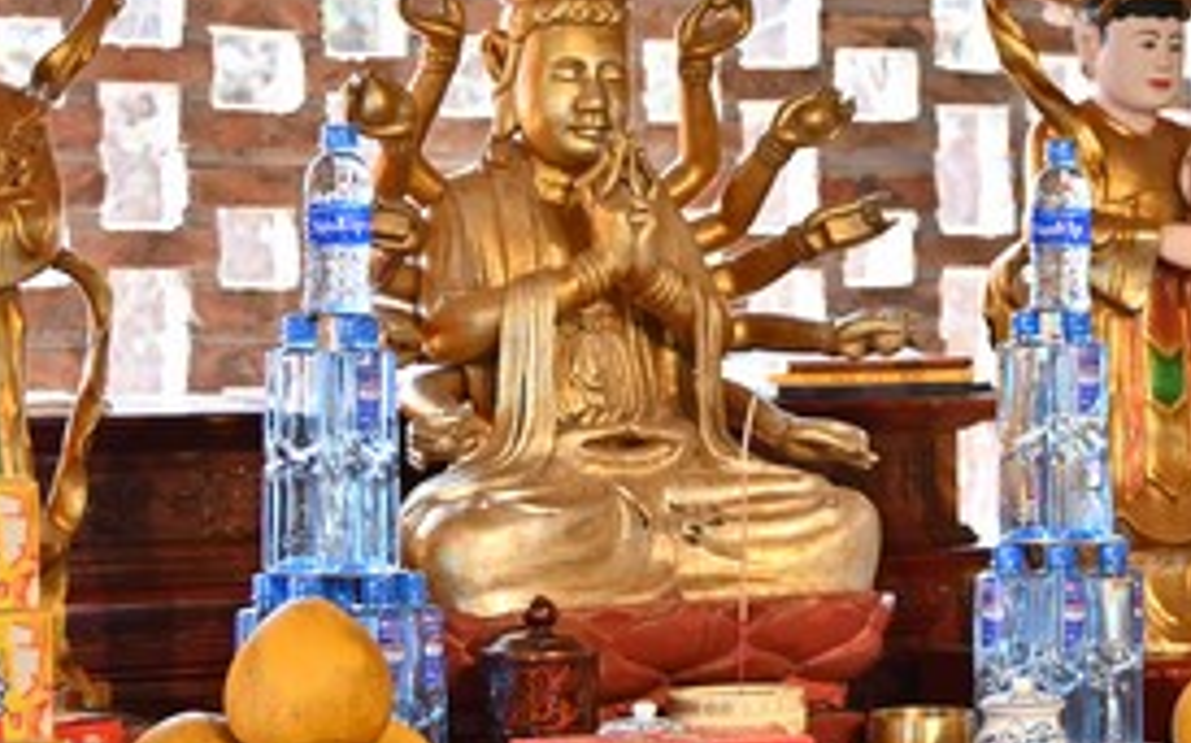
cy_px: 313
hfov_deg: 18.4
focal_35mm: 111
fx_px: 3601
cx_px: 1087
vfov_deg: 11.8
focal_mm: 46
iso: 640
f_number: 4
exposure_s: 1/200
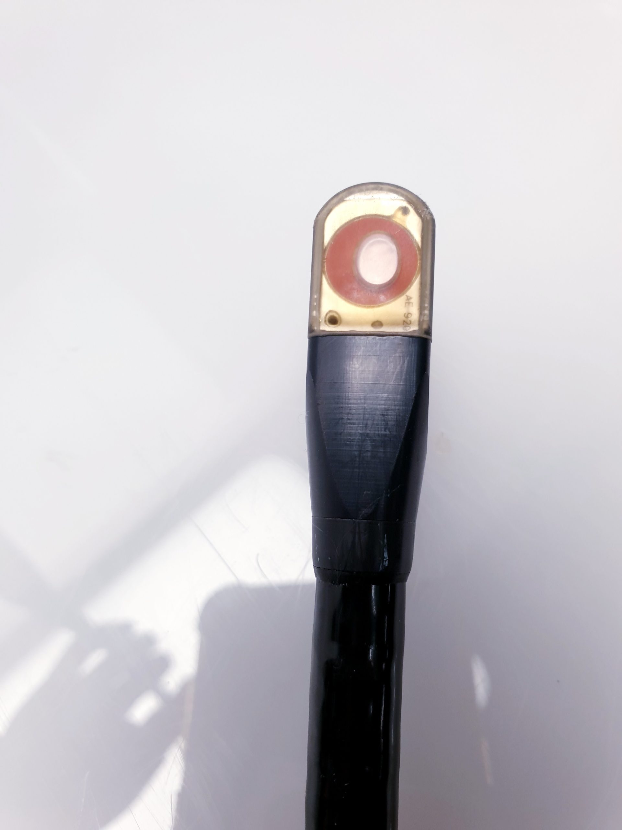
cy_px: 415
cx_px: 311
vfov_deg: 67.3
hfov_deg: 53.1
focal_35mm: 26
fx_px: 623
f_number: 2.4
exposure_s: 1/100
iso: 100
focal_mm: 4.3
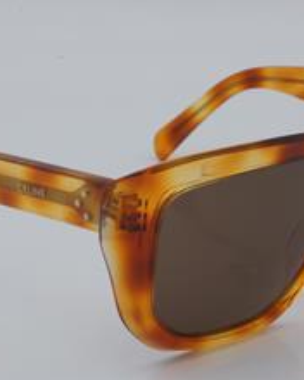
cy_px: 187
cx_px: 188
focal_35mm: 128
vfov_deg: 15.0
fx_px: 1440
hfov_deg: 12.0
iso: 100
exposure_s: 1/4
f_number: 32
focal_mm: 50
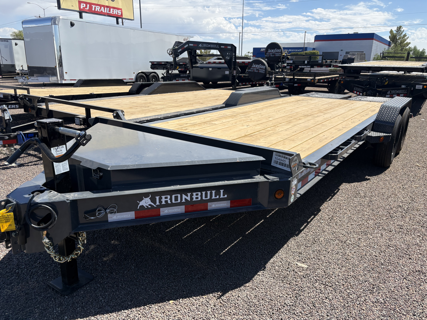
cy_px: 160
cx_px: 214
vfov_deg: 53.1
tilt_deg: -15.9
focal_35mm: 26
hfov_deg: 67.3
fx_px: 321
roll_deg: +0.0
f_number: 1.6
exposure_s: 1/3448
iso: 50
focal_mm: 5.96
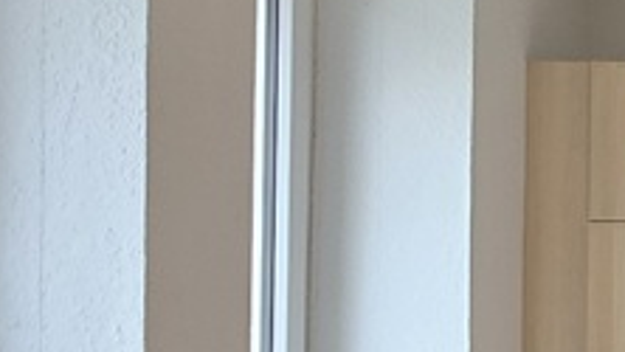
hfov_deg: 19.6
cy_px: 303
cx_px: 1078
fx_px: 1409
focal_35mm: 85
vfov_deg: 14.1
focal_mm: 2.2
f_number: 1.9
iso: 80
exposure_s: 1/100
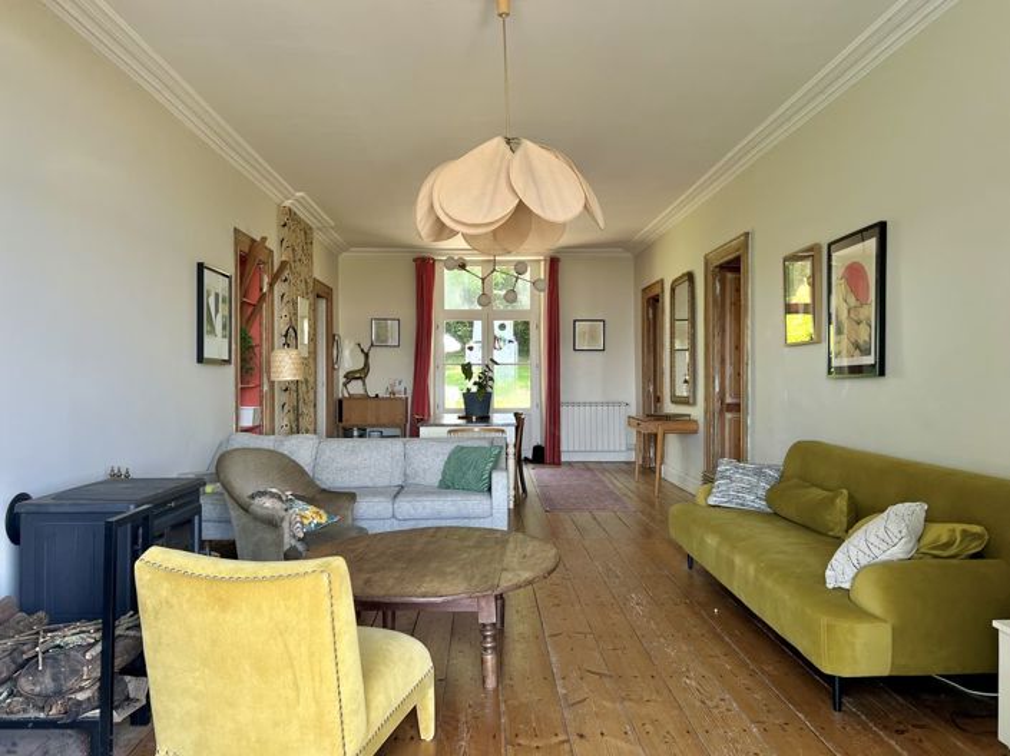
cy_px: 378
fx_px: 758
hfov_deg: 67.3
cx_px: 505
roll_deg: +1.5
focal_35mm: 26
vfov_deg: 53.0
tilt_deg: -1.3
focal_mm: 5.7
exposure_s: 1/121
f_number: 1.5
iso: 50
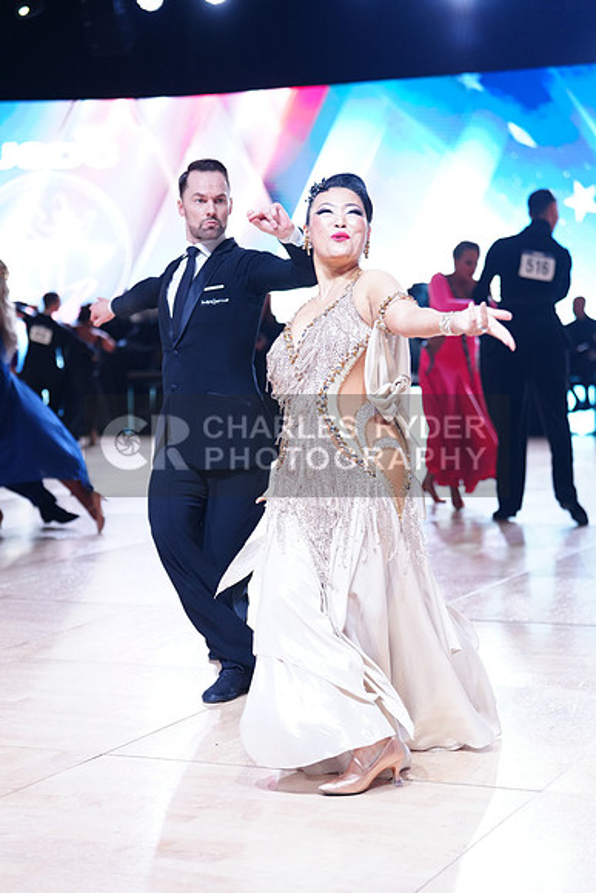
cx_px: 298
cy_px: 446
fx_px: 1737
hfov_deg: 19.5
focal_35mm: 70
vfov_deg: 28.8
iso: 1250
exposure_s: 1/500
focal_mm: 70
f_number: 2.8
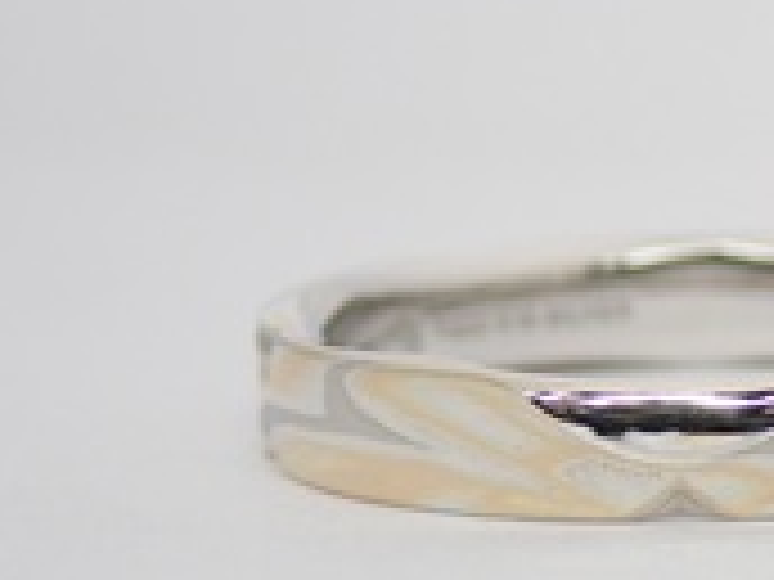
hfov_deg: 9.7
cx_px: 994
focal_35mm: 201
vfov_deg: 7.4
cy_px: 339
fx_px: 4494
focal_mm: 13.65
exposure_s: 1/125
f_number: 4.1
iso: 200
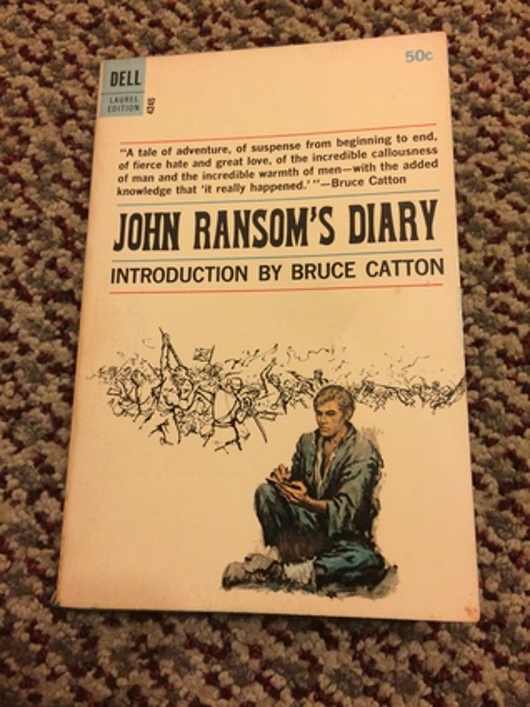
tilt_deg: -78.3
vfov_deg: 61.7
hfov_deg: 48.2
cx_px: 265
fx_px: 592
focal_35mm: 29
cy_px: 354
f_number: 2.2
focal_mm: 4.15
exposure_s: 1/30
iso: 160
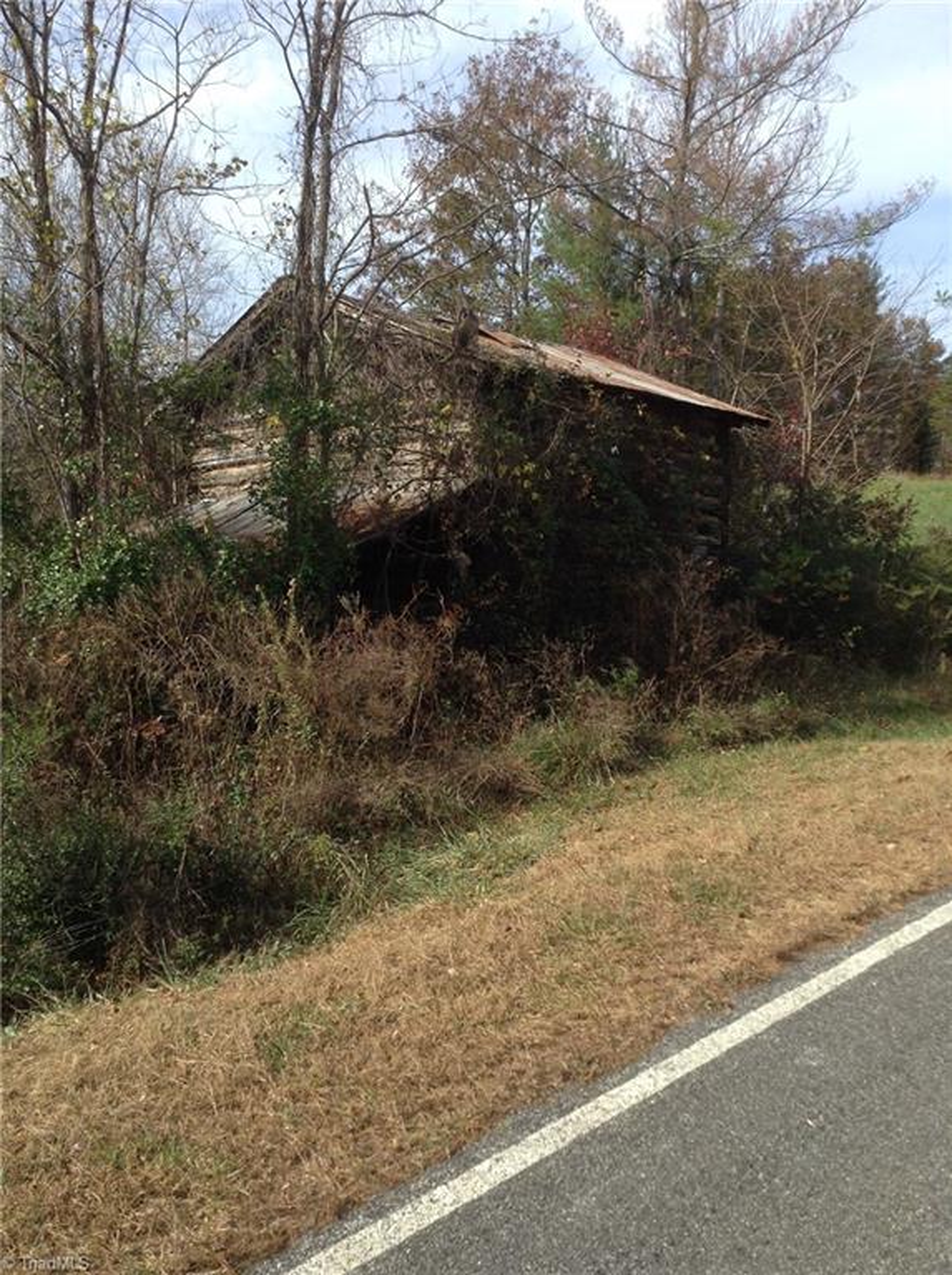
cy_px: 638
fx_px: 1214
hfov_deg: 42.8
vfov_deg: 55.4
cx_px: 476
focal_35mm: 33
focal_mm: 3.3
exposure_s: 1/658
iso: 25
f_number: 2.4
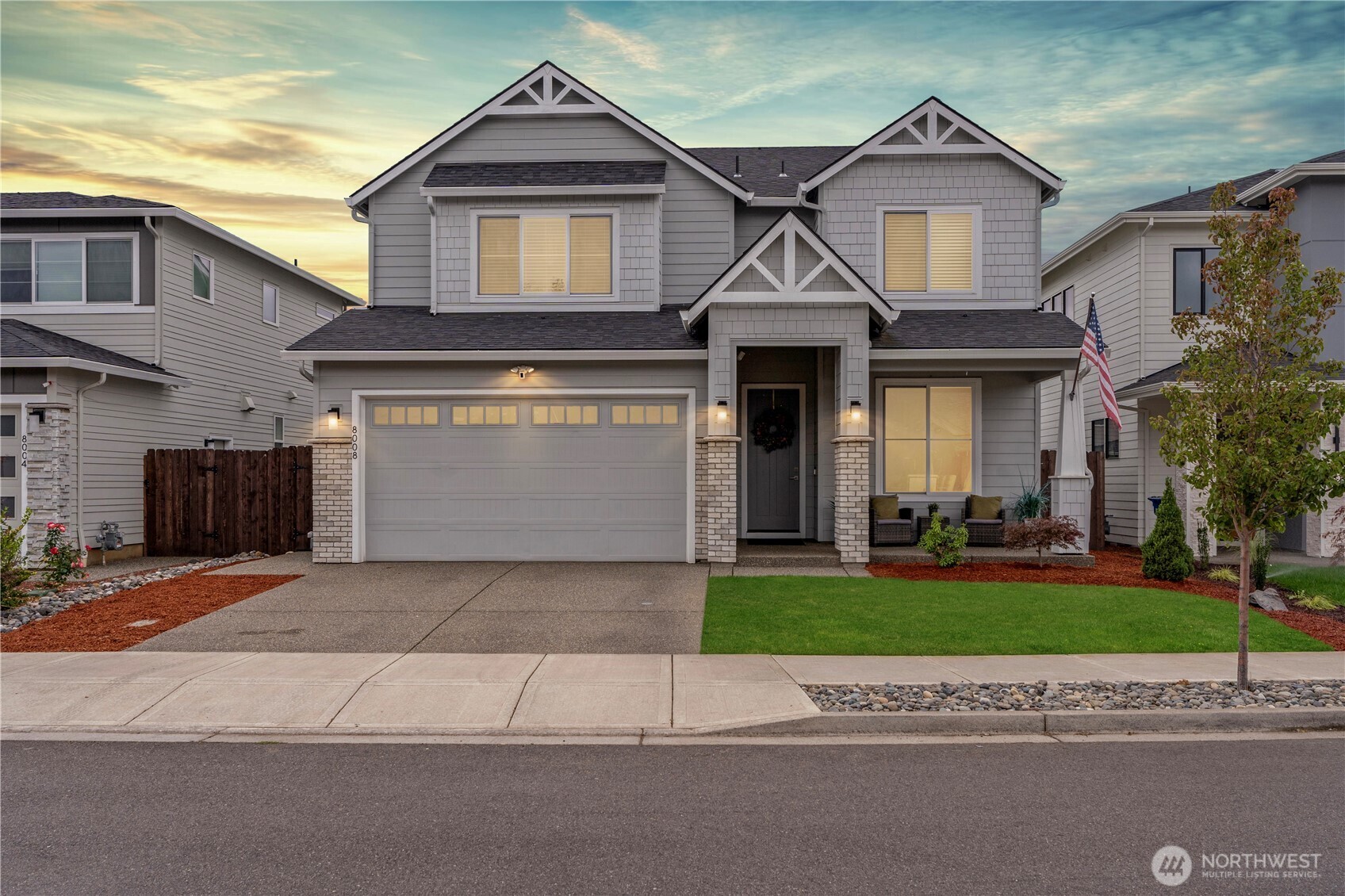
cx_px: 672
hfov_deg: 58.7
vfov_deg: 41.1
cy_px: 448
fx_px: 1195
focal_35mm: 32
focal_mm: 32
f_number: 9
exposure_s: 1/125
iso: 400
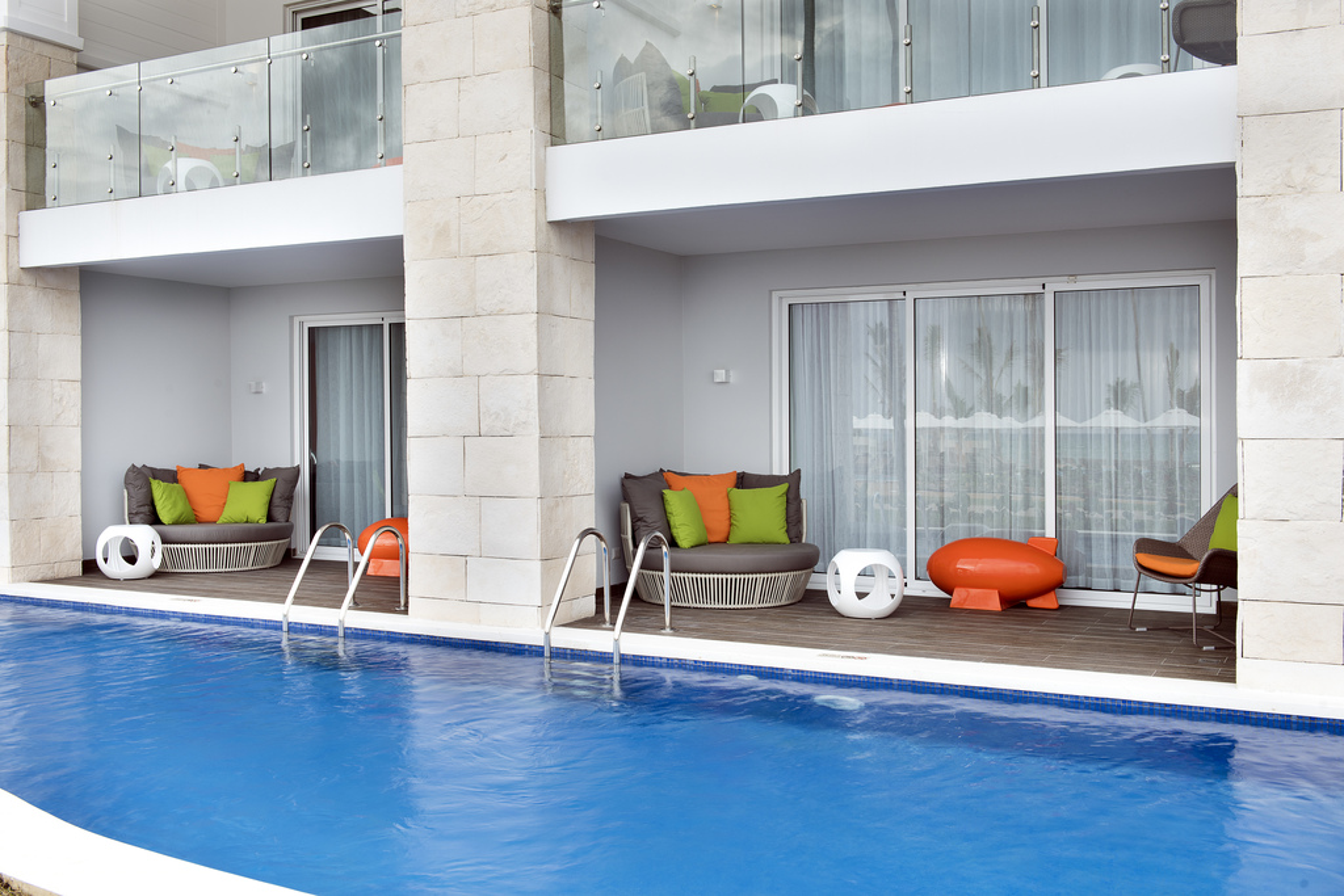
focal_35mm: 34
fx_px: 1269
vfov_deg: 38.9
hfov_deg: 55.8
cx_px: 672
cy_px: 448
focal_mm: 34
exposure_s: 1/6
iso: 100
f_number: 11
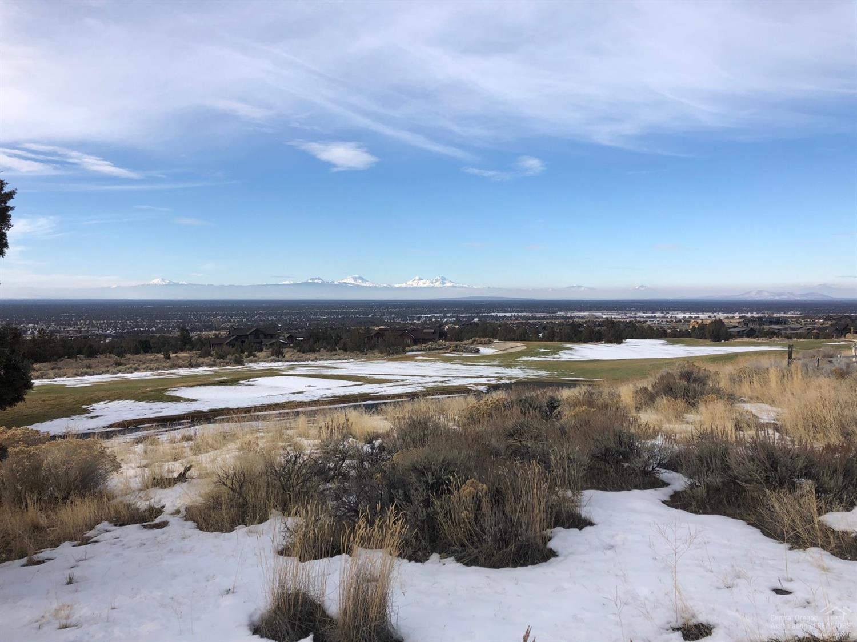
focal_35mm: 28
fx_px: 693
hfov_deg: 63.5
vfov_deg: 49.7
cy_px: 321
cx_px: 428
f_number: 1.8
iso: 25
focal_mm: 4
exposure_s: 1/2404
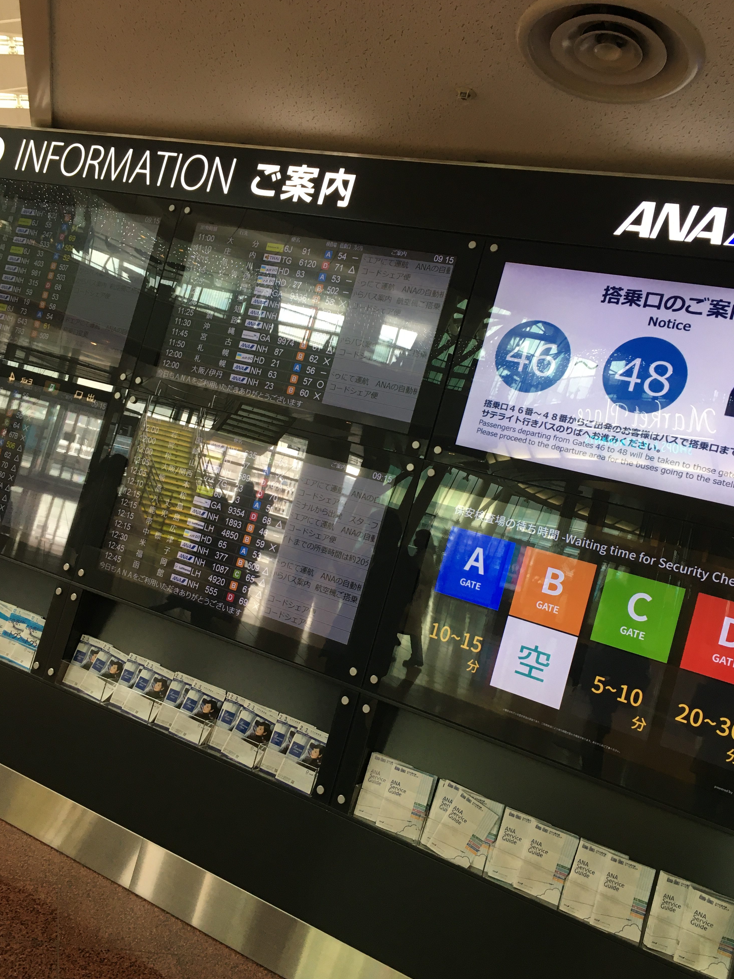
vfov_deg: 60.0
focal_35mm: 30
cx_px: 371
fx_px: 848
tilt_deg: +4.1
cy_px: 487
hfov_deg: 46.8
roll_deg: -15.7
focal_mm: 4.15
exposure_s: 1/30
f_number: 2.2
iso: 50
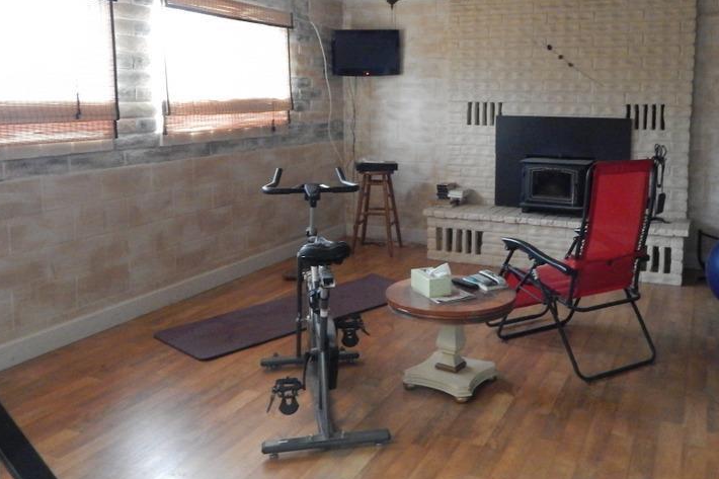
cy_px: 160
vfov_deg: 39.5
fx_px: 659
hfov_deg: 56.8
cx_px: 427
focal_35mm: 33
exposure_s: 1/8
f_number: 3
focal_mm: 4
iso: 720
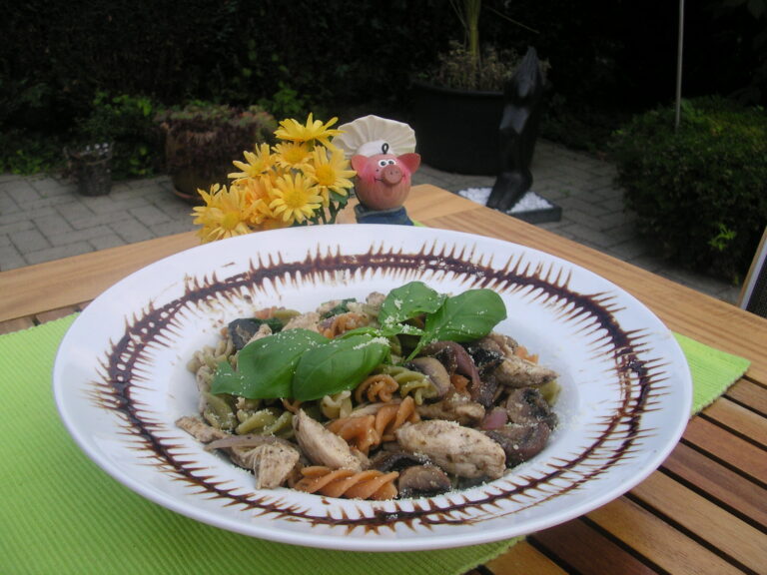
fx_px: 820
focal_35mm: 37
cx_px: 384
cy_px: 288
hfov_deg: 50.1
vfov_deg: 38.7
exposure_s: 1/277
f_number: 2.7
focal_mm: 5.6
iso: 100
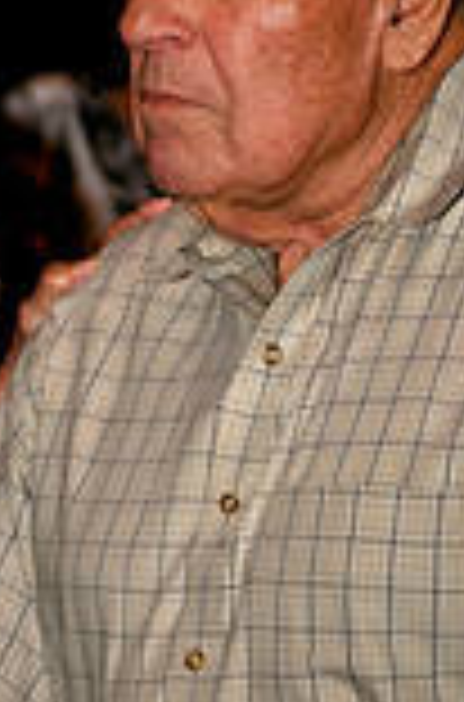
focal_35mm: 325
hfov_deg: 4.2
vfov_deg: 6.3
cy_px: 252
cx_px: -119
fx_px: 6334
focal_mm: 75
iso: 400
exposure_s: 1/200
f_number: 3.2
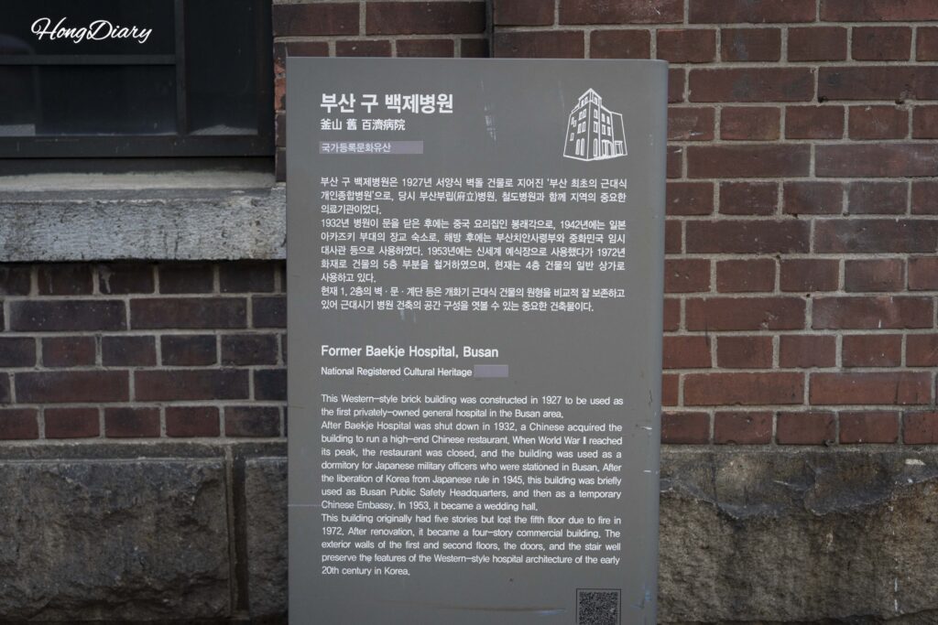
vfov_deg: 27.5
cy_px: 312
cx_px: 469
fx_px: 1277
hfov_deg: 40.3
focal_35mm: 49
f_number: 5.6
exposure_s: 1/160
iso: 1600
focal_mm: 49
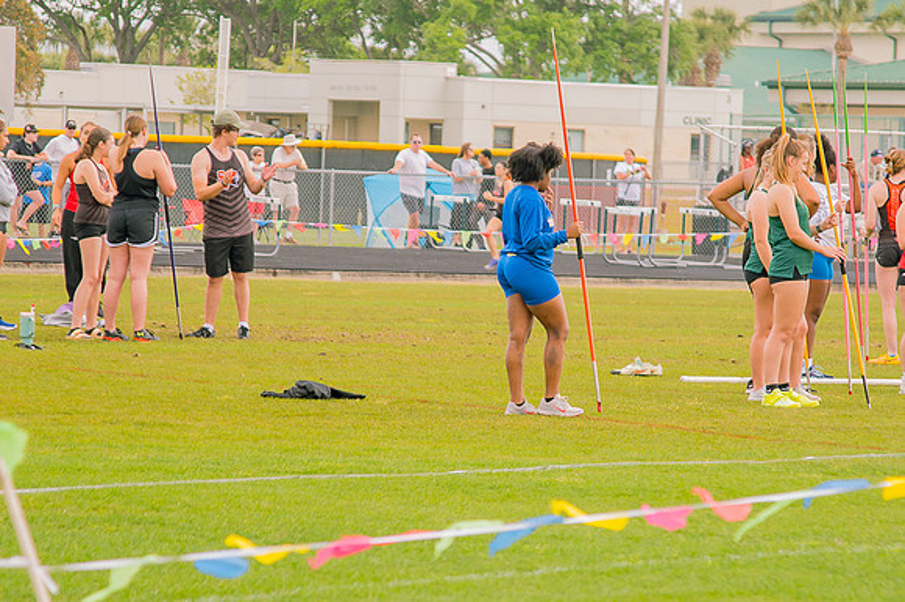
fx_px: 6399
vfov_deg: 5.4
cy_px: 318
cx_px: 513
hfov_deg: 8.1
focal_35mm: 255
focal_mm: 120
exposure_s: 1/200
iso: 200
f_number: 4
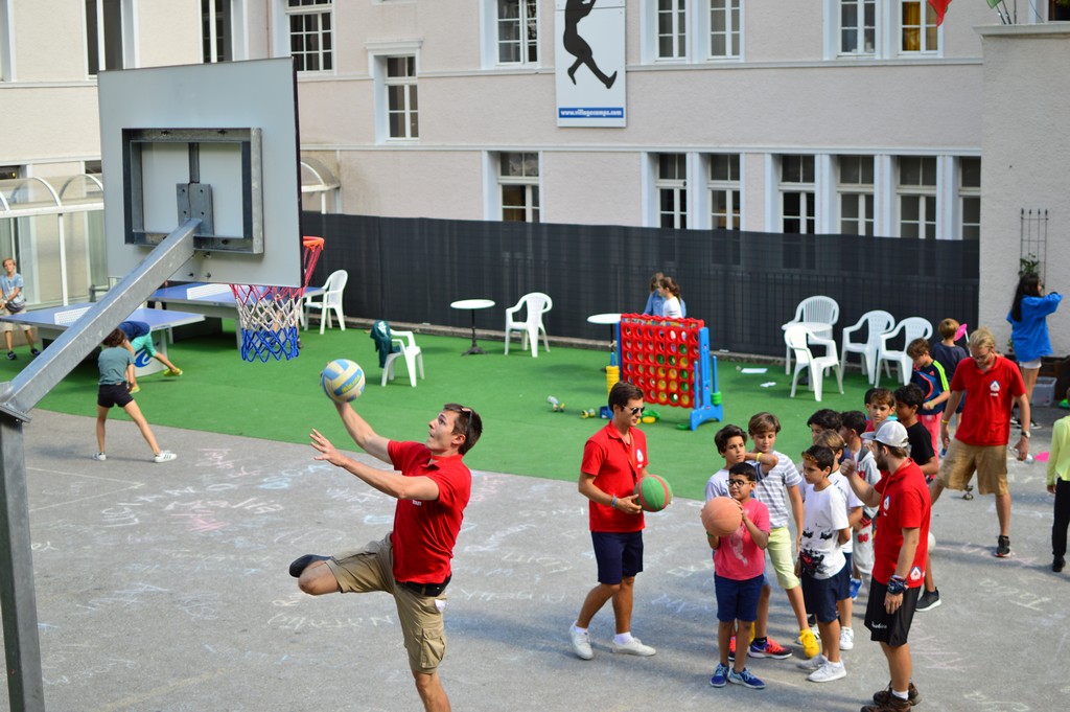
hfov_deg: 37.9
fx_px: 1559
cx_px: 535
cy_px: 356
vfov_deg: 25.7
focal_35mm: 52
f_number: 1.8
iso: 100
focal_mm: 35
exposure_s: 1/800
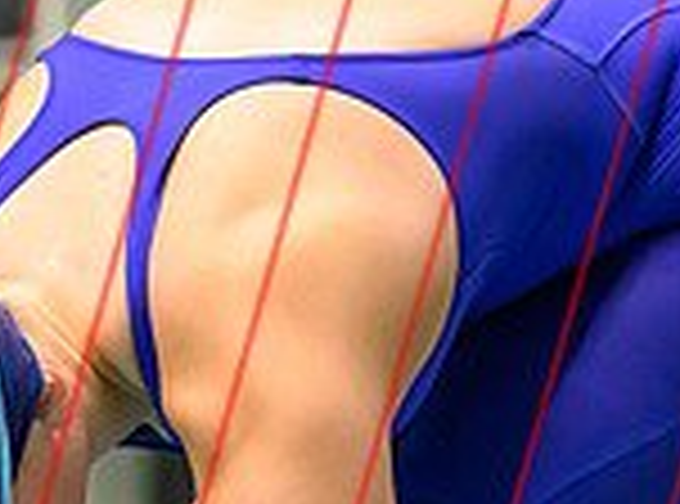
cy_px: 619
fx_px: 34241
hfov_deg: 1.1
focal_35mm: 1750
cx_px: 79
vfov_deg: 0.8
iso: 2000
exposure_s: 1/800
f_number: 2.8
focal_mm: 300
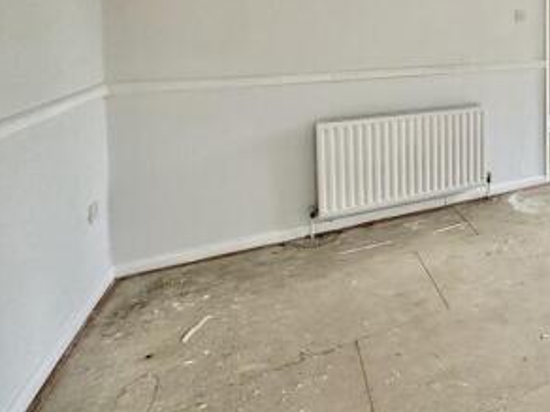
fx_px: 445
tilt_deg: -3.0
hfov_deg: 51.4
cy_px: 44
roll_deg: -0.2
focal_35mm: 28
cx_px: 545
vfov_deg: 45.3
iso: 320
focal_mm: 2.22
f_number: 2.2
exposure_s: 1/76
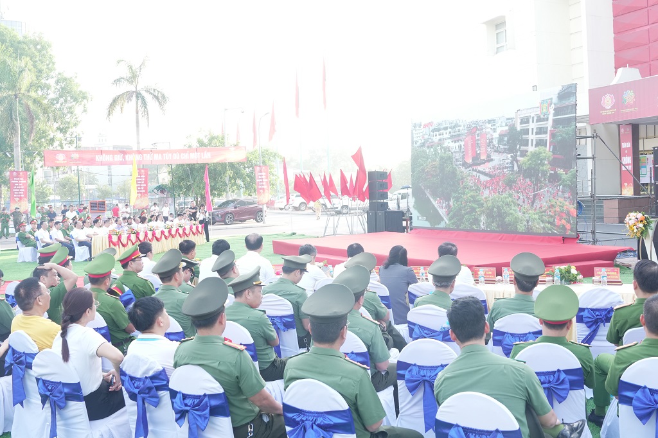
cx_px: 329
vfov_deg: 36.8
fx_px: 658
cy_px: 219
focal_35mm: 36
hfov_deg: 53.1
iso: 500
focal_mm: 24
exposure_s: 1/100
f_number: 5.6
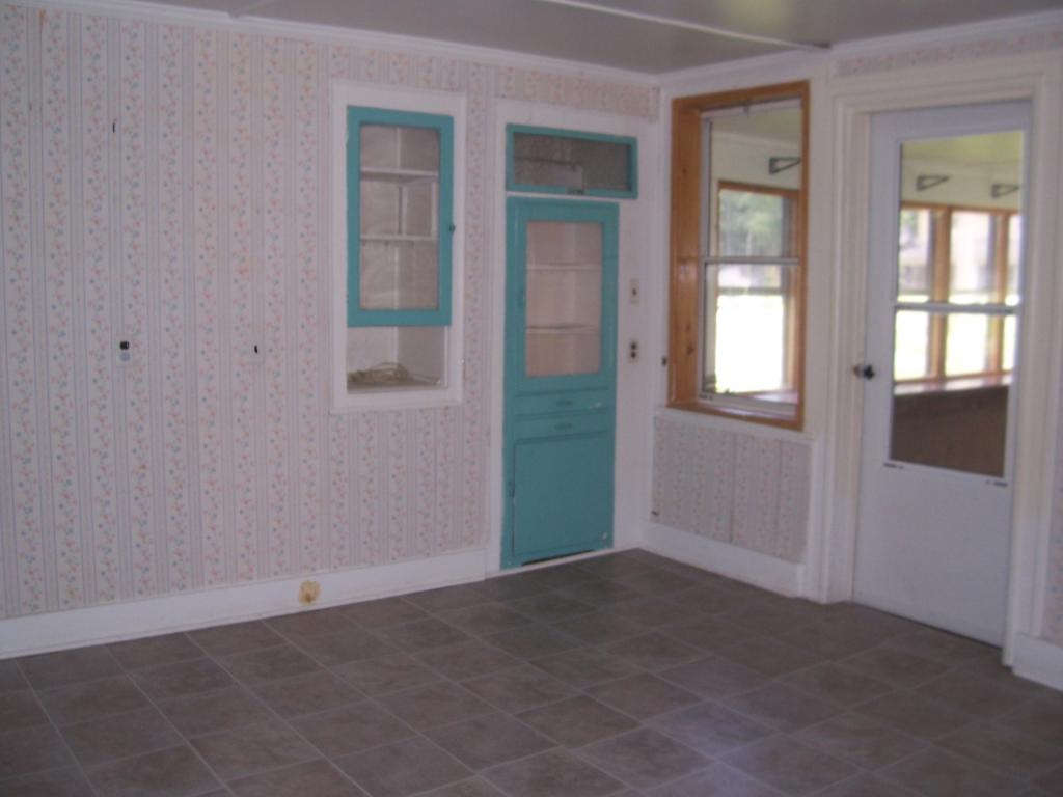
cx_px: 532
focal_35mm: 34
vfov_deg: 41.8
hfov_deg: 54.0
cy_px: 398
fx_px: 1044
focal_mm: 5.6
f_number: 2.7
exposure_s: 1/60
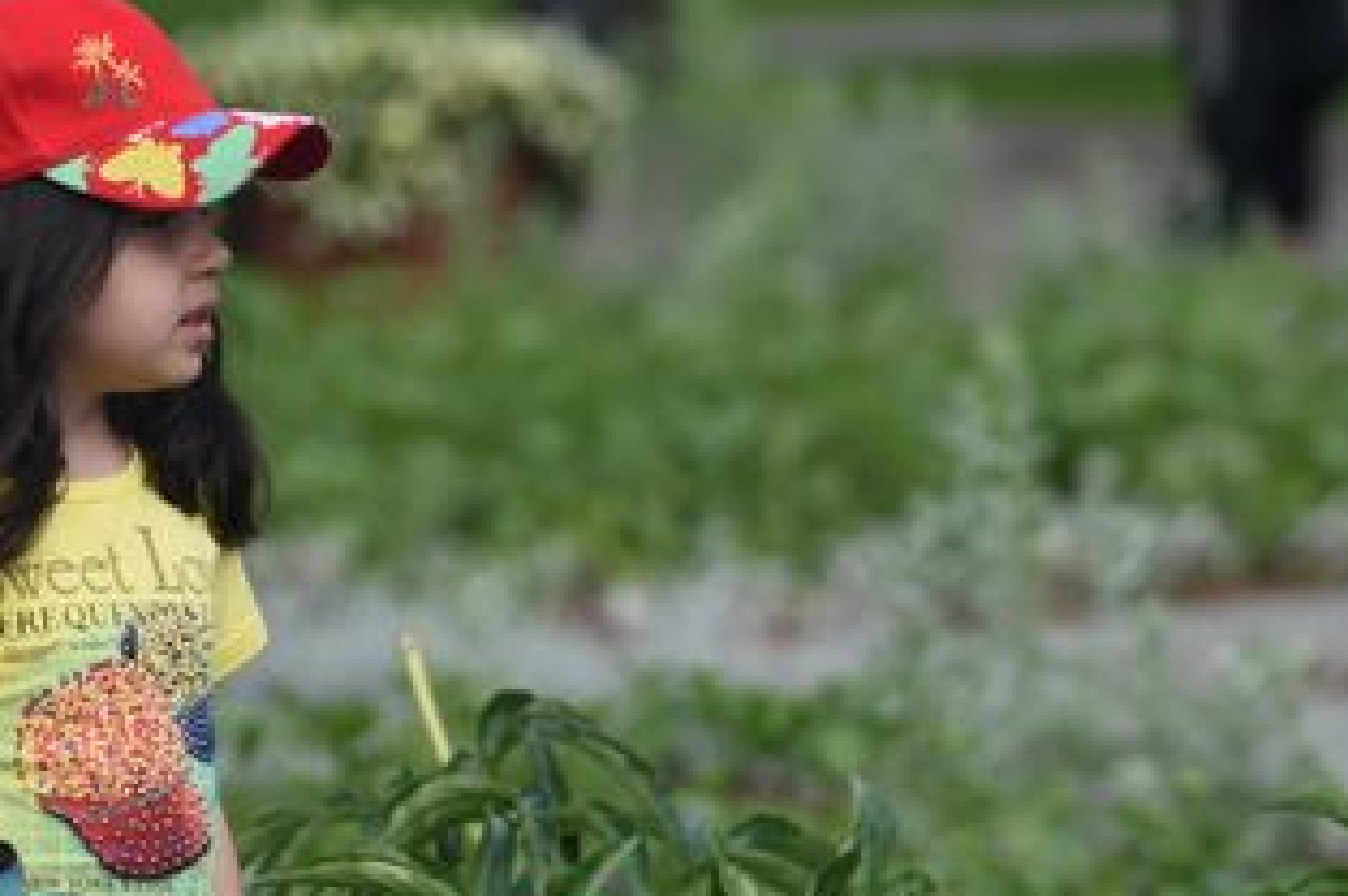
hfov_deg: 4.6
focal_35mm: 448
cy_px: 758
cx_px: 233
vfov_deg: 3.1
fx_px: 16757
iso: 250
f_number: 5
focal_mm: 200
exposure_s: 1/1000
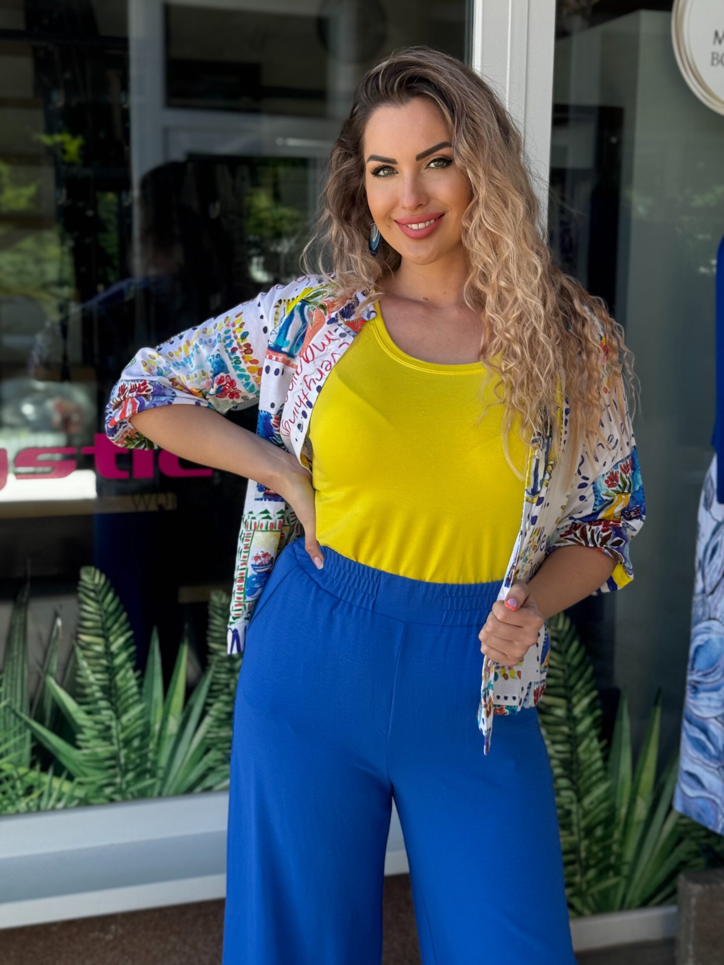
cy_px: 482
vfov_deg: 39.7
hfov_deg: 30.3
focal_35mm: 48
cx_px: 362
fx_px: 1339
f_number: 1.78
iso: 64
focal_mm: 6.76
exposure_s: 1/678
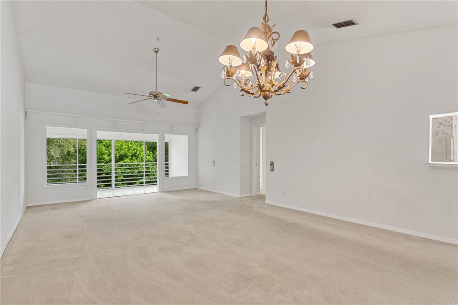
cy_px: 152
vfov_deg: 72.0
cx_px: 229
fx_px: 210
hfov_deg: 95.0
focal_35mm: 16
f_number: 4.5
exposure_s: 1/5
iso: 400
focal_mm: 11
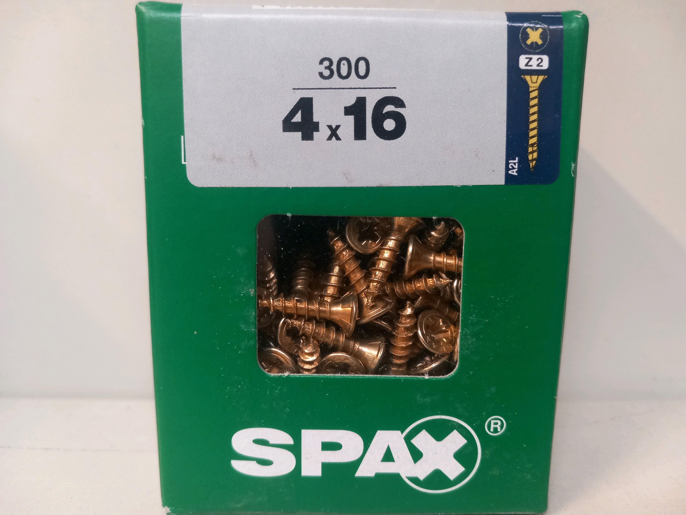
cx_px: 343
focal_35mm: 27
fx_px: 535
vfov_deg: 51.4
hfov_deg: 65.3
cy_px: 258
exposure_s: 1/25.1
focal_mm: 4
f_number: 1.8
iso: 320
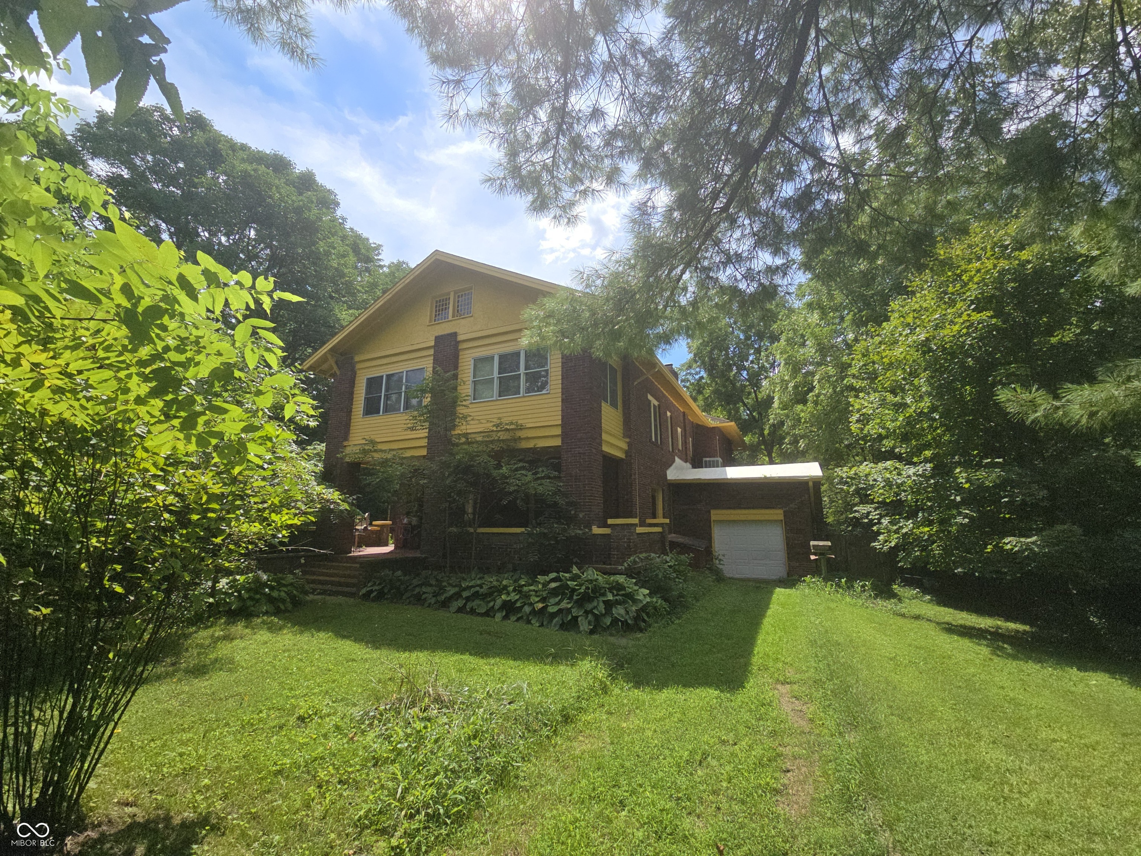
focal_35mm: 13
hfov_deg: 106.2
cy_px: 428
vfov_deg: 89.9
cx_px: 570
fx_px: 429
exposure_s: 1/2463
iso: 50
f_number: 2.2
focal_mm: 2.2
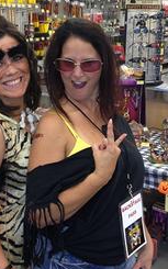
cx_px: 59
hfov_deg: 24.3
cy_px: 97
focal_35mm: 53
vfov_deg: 37.9
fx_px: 388
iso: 50
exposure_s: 1/20
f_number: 2.4
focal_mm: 4.28
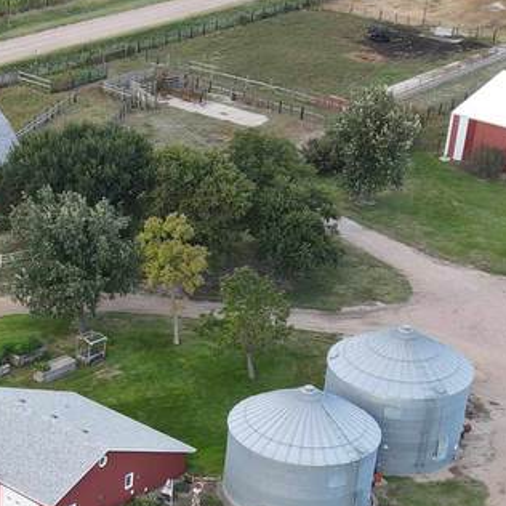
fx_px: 1422
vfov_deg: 19.7
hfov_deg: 19.5
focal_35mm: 86
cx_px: -22
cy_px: 472
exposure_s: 1/90
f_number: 2.8
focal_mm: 4.5
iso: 100
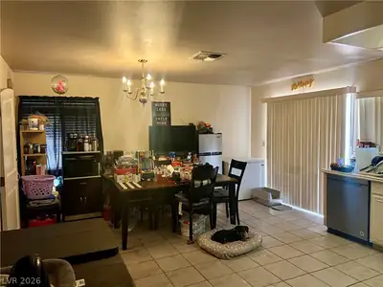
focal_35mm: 26
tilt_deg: -4.2
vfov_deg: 53.1
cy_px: 144
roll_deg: +0.8
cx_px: 192
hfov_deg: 67.3
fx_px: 288
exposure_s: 1/60
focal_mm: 5.7
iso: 500
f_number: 1.5
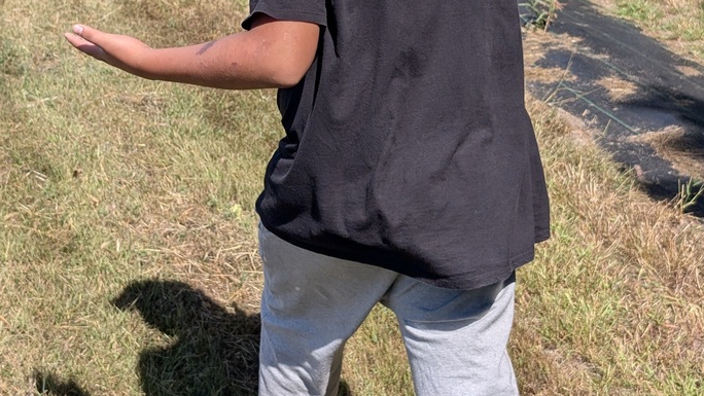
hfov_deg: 26.5
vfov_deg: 15.0
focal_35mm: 80
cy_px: 58
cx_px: 382
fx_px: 1494
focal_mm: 6.9
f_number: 1.68
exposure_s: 1/965
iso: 17
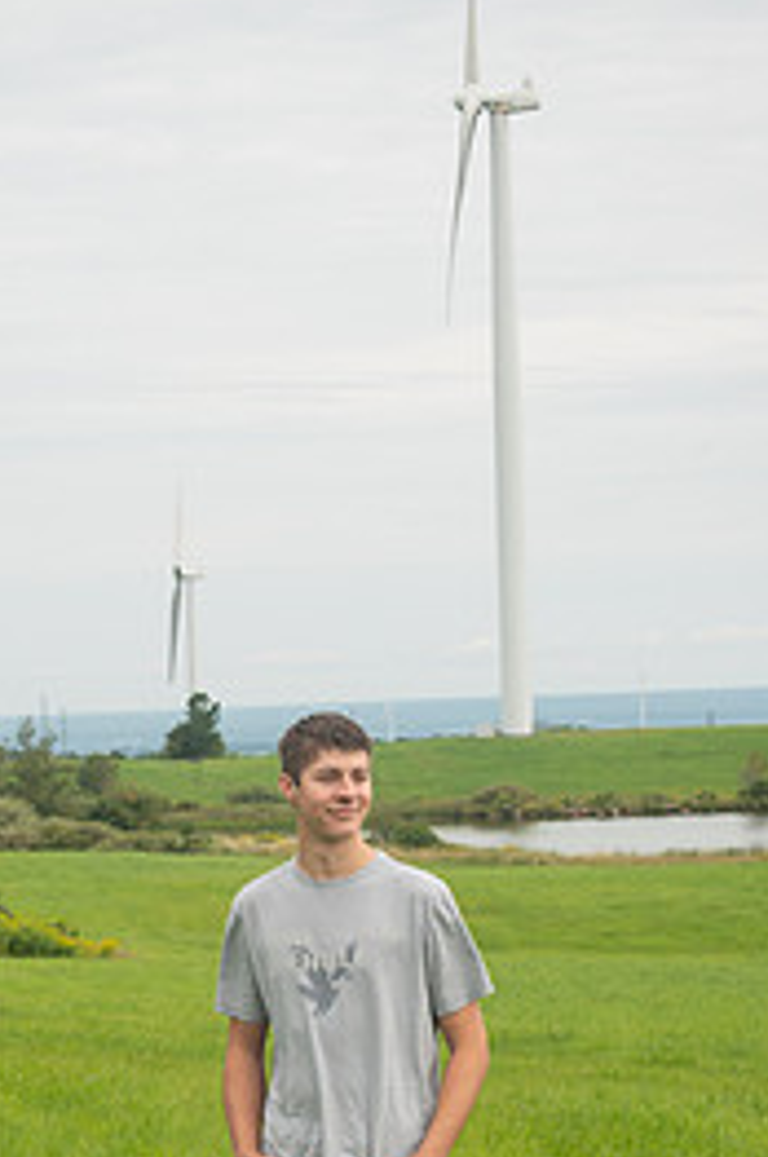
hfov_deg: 9.4
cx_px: 302
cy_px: 932
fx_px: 4684
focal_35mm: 146
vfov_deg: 14.0
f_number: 13
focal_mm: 85
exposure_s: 1/250
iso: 400
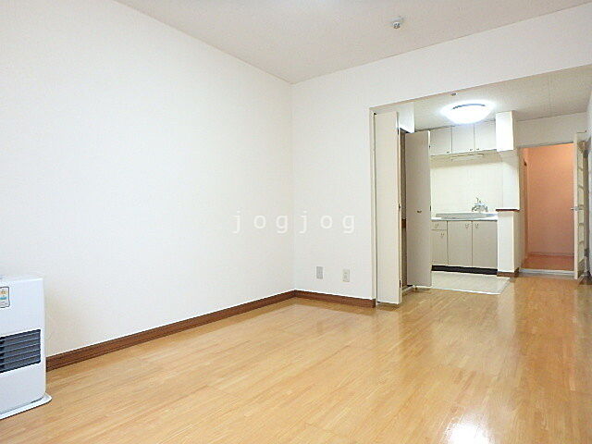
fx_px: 359
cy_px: 222
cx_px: 296
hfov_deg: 79.0
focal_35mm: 21
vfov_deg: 63.4
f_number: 3.5
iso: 400
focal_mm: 3.7
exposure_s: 1/30
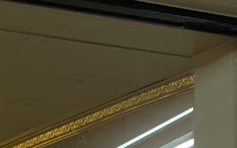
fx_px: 995
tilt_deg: +0.3
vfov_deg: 7.9
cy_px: 344
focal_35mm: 154
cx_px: -85
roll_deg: -0.4
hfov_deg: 13.1
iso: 250
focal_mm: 4.25
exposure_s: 1/33
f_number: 1.8
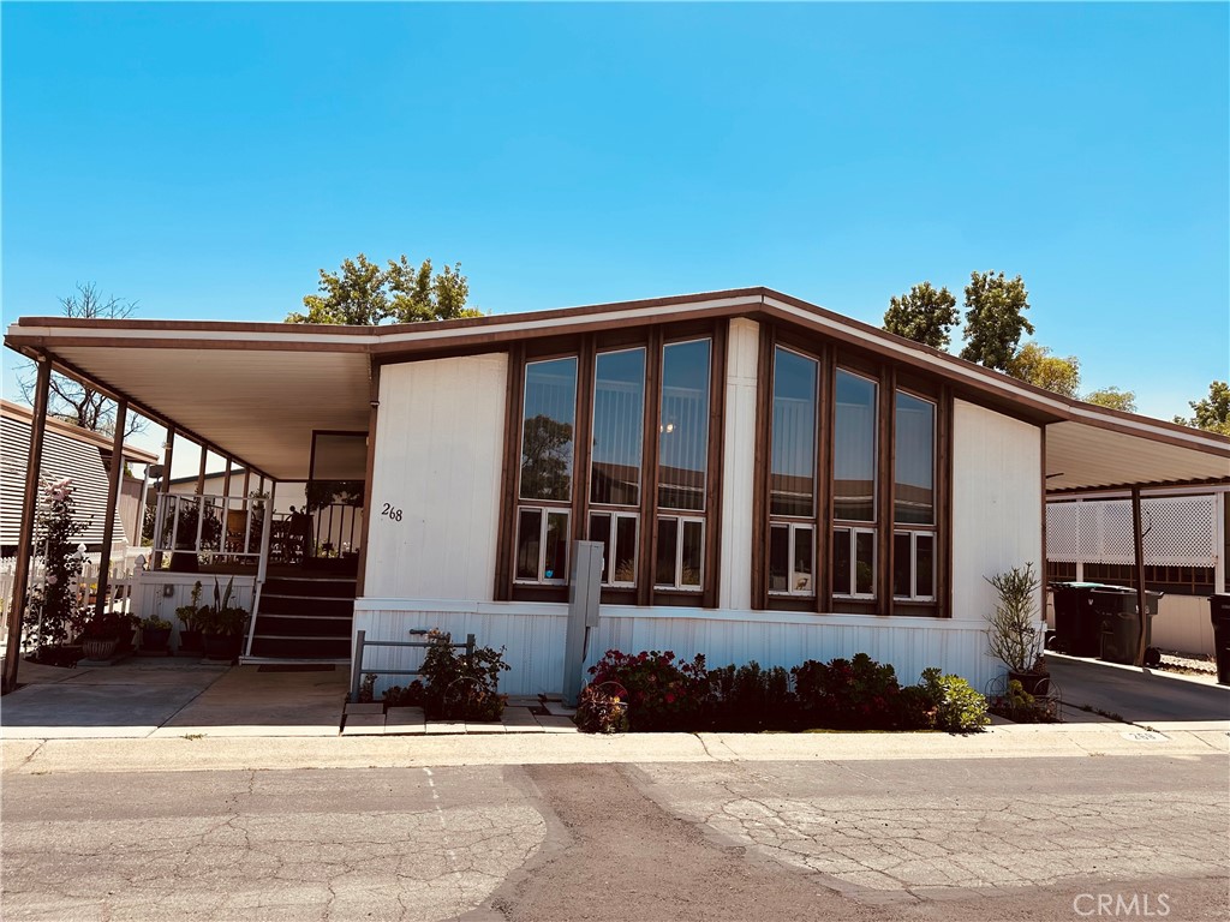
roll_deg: -3.6
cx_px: 615
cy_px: 461
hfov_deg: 71.6
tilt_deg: +5.4
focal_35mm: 24
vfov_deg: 56.8
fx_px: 853
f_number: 1.78
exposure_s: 1/3597
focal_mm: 6.86
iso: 80
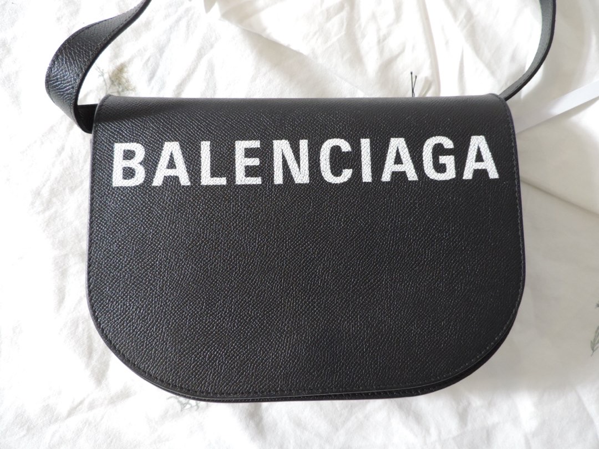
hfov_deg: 71.6
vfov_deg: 56.8
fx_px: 415
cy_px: 224
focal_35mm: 24
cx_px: 300
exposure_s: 1/25
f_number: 3
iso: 400
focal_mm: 4.3
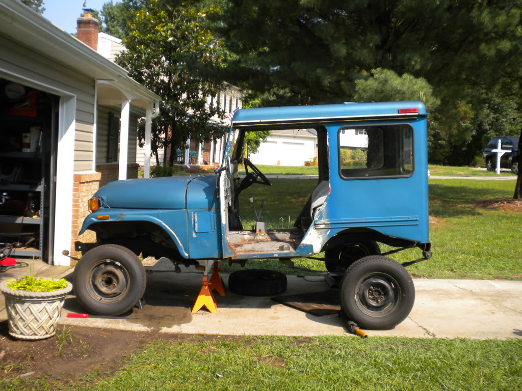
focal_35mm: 41
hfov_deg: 45.8
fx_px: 618
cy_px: 196
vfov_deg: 35.1
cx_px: 261
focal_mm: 7.4
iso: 80
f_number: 4.9
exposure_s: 1/272
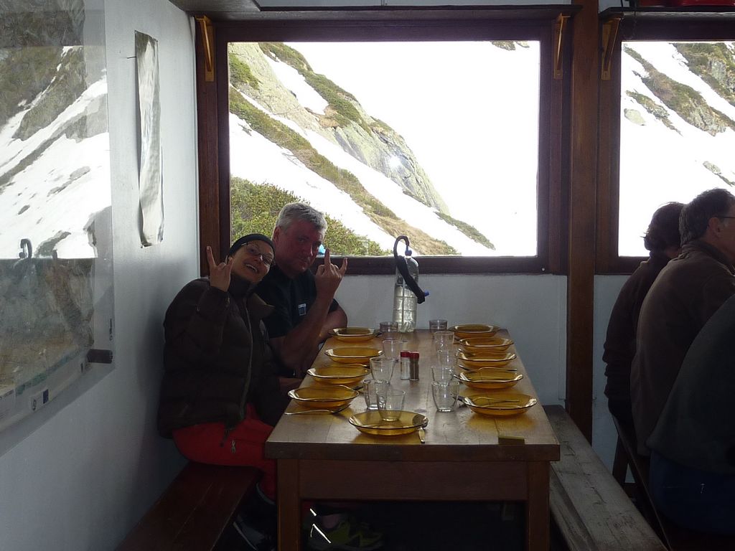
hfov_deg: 37.5
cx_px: 368
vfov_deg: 28.6
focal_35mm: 51
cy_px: 276
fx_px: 1083
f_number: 3.4
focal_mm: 4.7
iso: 80
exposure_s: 1/60
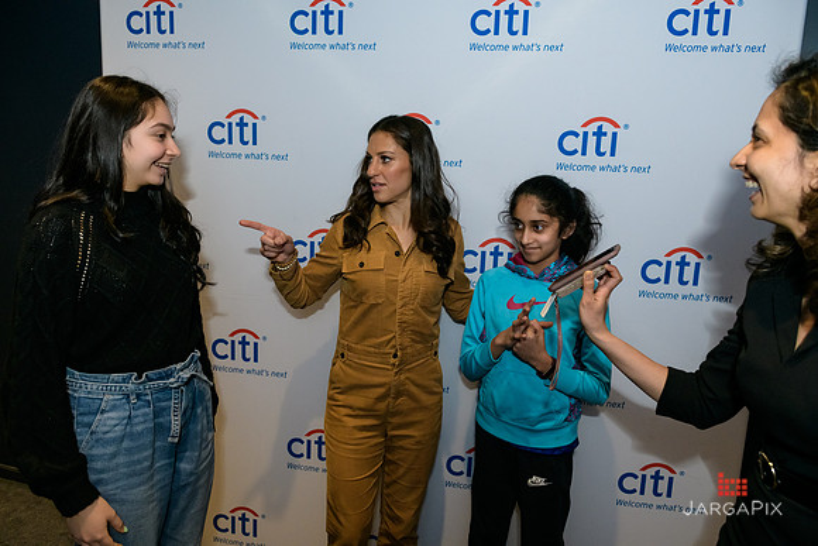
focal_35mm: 24
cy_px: 273
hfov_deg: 73.7
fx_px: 545
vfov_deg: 53.2
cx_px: 409
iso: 1600
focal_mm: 24
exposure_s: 1/125
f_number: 5
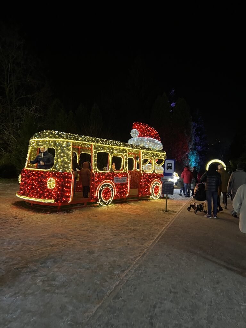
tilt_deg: -8.3
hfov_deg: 53.1
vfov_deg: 67.3
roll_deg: -0.3
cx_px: 123
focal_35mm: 26
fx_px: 246
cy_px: 164
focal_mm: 5.7
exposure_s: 1/33
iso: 640
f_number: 1.5
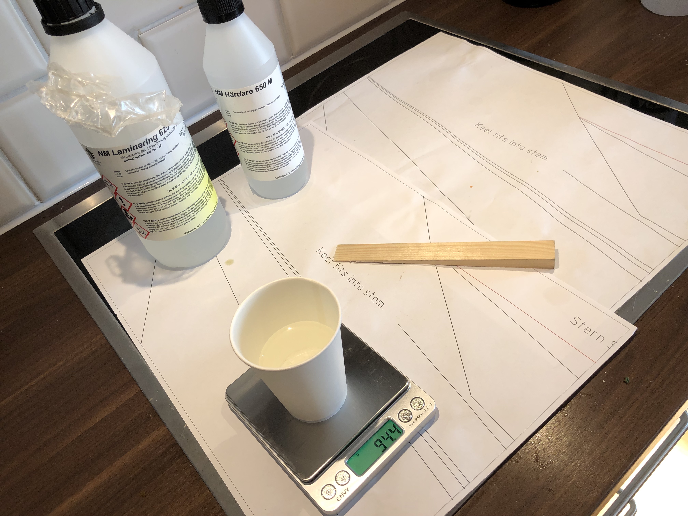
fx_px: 557
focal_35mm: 28
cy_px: 258
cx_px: 344
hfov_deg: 63.4
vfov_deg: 49.7
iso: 50
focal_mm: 3.99
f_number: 1.8
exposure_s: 1/120
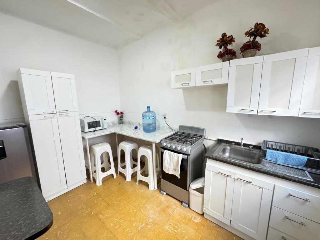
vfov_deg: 85.7
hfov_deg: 102.1
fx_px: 129
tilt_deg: -9.4
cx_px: 160
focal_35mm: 14
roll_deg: +2.3
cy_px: 120
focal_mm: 2.22
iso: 640
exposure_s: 1/60
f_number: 2.2
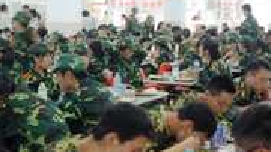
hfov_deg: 24.1
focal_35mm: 88
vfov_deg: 13.7
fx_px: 632
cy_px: 73
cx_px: 90
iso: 800
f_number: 3.5
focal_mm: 24
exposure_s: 1/10
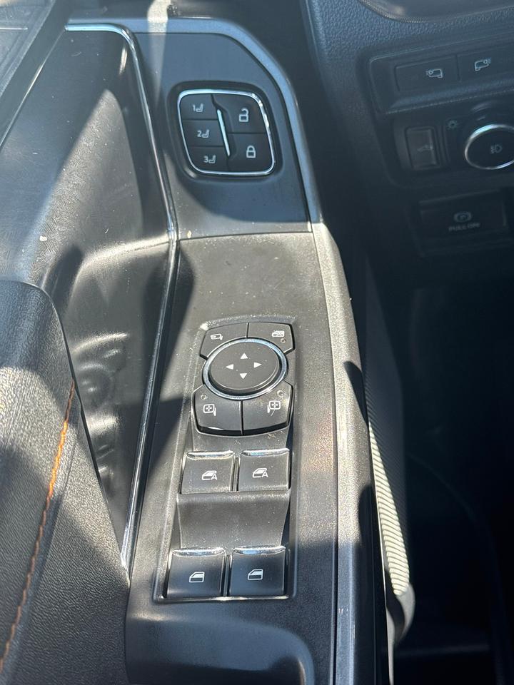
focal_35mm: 48
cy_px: 342
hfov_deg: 30.3
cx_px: 257
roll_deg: +18.1
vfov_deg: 39.7
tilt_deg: -42.4
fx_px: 950
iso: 64
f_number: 1.78
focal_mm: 6.76
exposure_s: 1/223
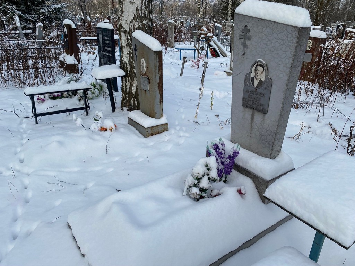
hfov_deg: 67.3
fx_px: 267
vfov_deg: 53.1
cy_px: 133
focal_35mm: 26
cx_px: 178
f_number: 1.8
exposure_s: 1/1258
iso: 32
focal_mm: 4.25
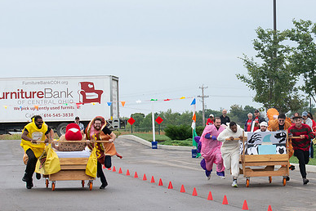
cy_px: 143
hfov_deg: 9.9
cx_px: 240
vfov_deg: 6.6
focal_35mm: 207
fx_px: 1817
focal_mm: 80
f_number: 10
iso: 640
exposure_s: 1/250
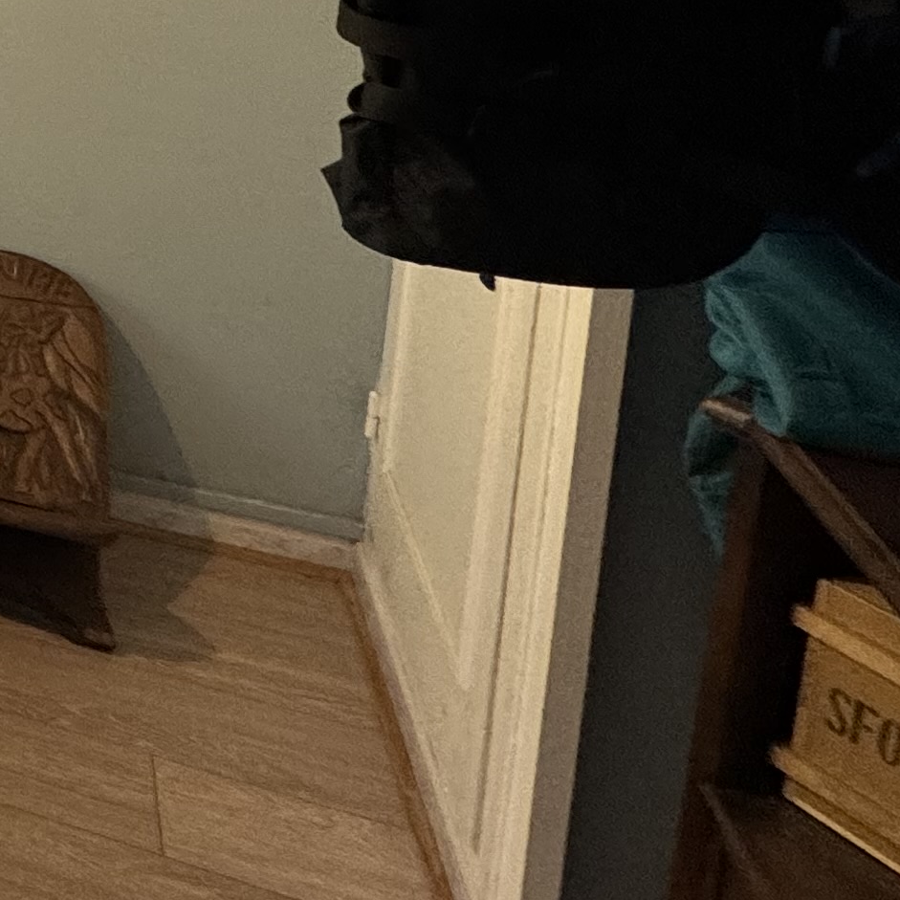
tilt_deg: -7.9
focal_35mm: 53
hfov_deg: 18.4
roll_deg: +1.5
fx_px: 1559
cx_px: -964
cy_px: -162
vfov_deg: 28.3
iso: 200
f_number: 2.2
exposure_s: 1/100
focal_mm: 2.22
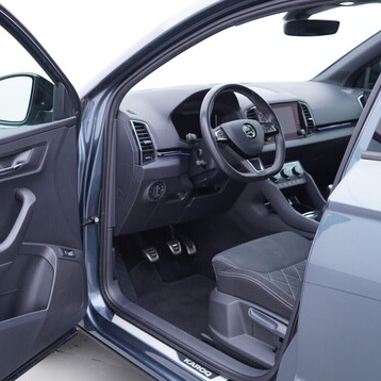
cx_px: 116
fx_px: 585
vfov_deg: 36.1
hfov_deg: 35.6
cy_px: 187
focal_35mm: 47
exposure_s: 1/40
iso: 200
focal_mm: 24
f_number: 2.8
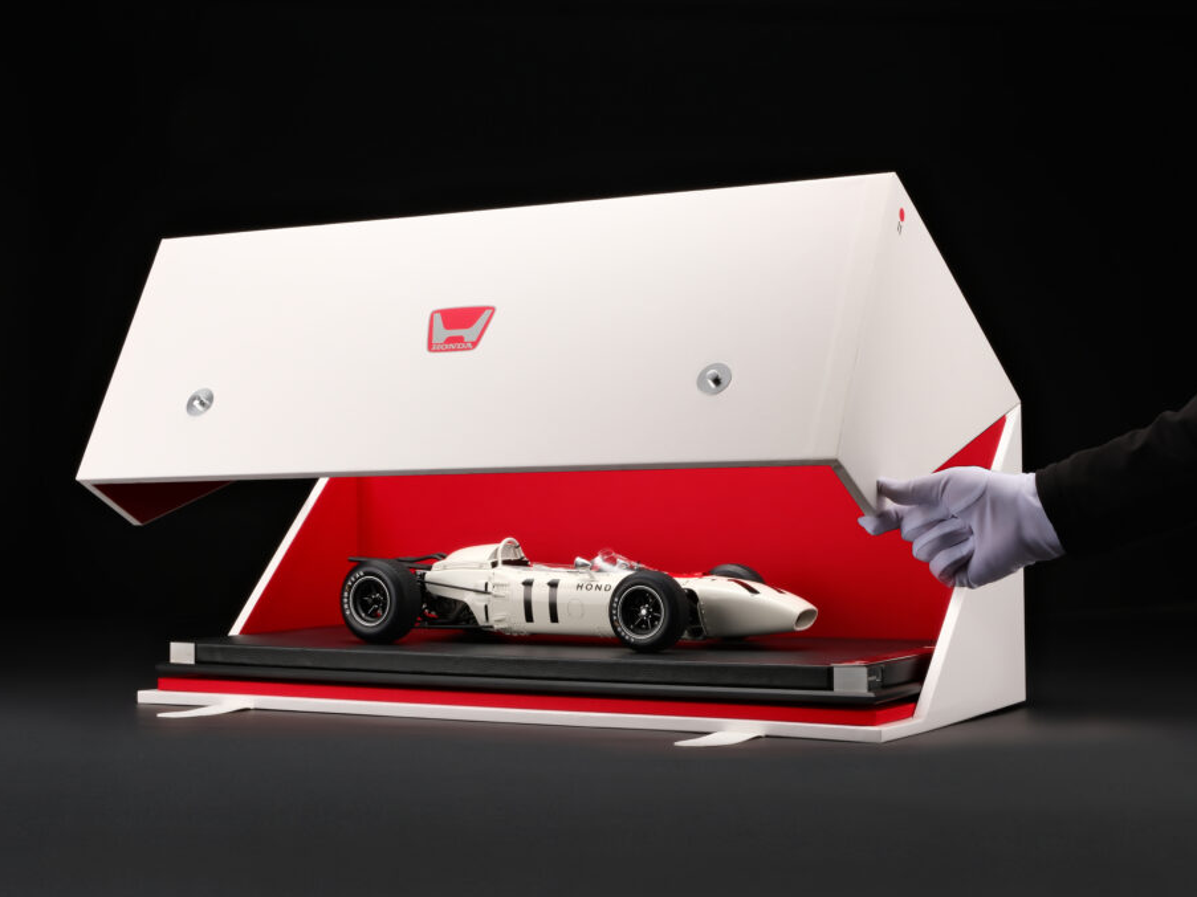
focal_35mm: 60
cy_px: 451
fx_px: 2074
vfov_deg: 24.4
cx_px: 600
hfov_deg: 32.2
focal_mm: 36.5
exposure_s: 1/160
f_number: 20
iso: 200
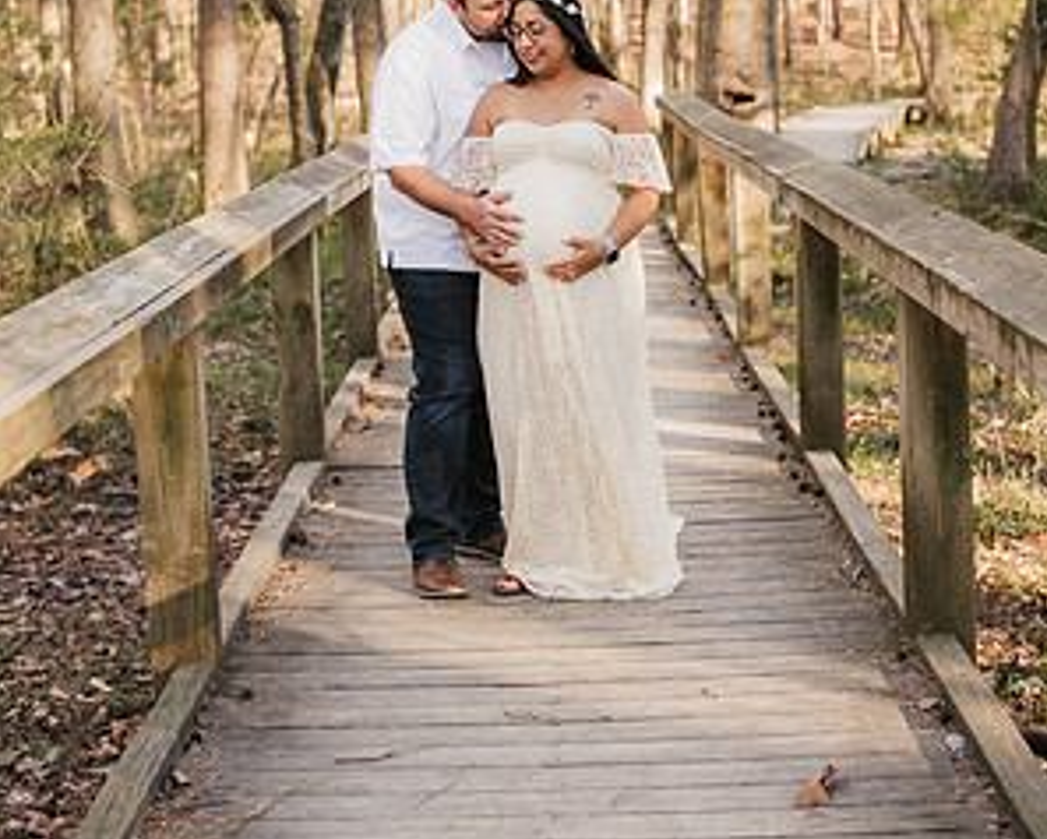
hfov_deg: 26.8
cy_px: 141
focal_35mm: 71
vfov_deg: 21.3
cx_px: 525
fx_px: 2202
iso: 400
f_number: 2.8
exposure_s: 1/400
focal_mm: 50
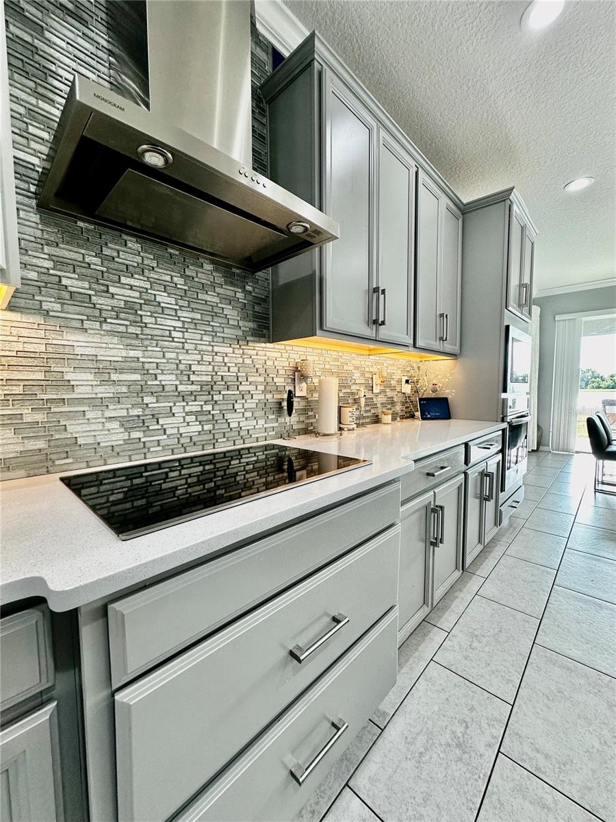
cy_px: 411
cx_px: 308
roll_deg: -0.6
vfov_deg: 102.1
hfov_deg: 85.7
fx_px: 332
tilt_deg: -3.7
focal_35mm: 14
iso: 160
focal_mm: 2.22
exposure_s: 1/120
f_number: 2.2
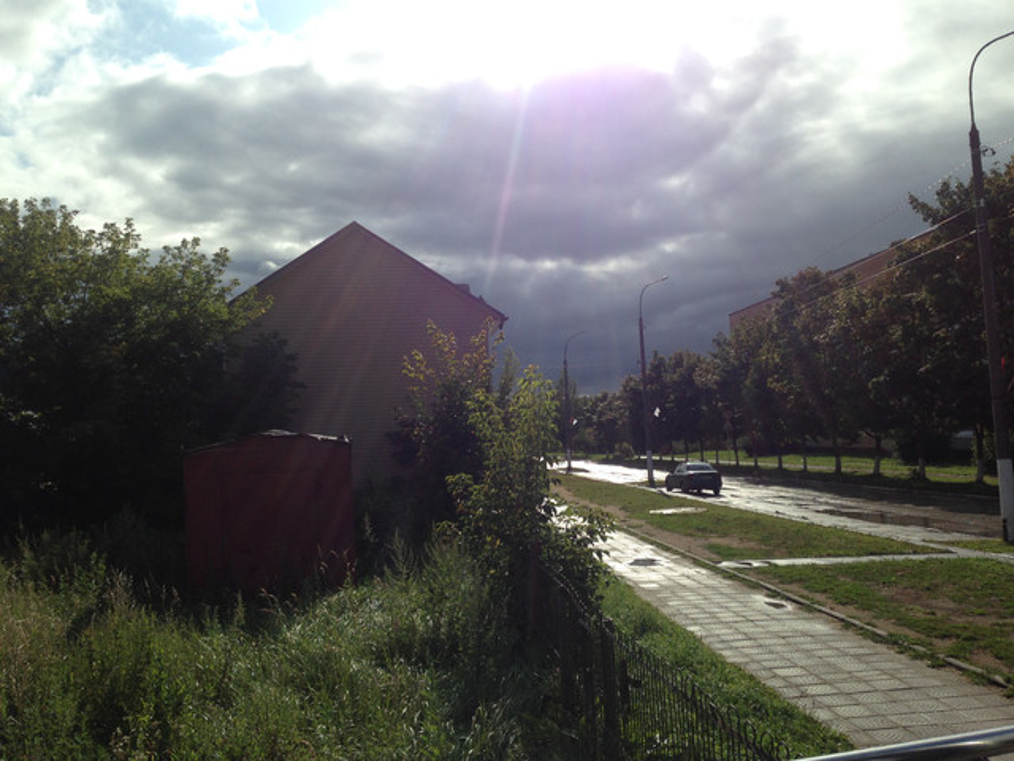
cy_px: 380
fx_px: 967
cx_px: 507
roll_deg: +1.8
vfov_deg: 42.9
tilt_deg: +1.8
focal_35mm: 33
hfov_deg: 55.4
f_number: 2.4
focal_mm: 4.12
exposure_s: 1/3390
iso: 50
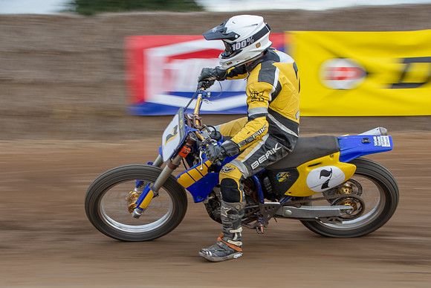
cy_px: 144
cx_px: 216
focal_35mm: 106
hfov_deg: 19.3
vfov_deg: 13.0
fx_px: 1266
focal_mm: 66
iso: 320
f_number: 8
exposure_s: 1/100
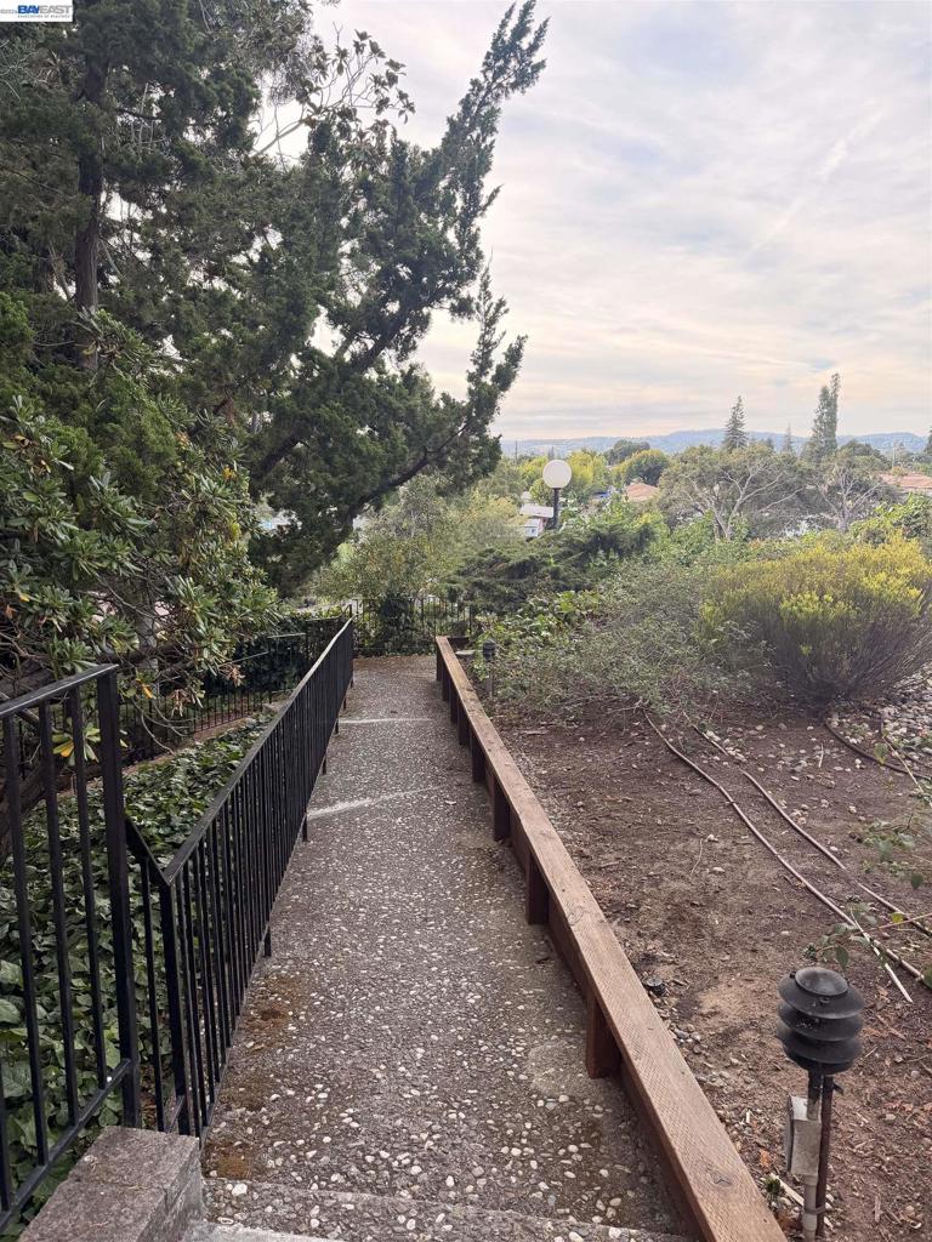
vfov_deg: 71.6
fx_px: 862
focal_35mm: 24
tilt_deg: -9.3
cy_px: 621
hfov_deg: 56.8
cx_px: 466
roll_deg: -0.4
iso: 80
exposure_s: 1/280
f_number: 1.78
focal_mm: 6.76
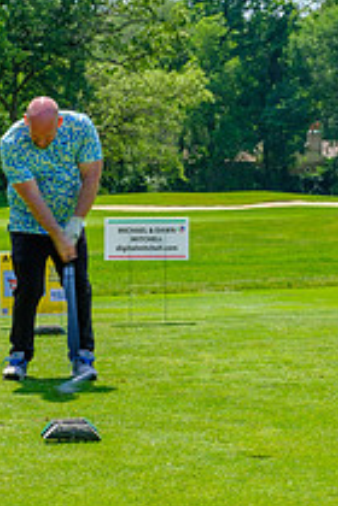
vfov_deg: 17.1
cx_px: 84
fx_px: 1690
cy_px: 253
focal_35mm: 120
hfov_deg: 11.4
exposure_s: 1/250
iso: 200
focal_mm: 37.4
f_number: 6.4
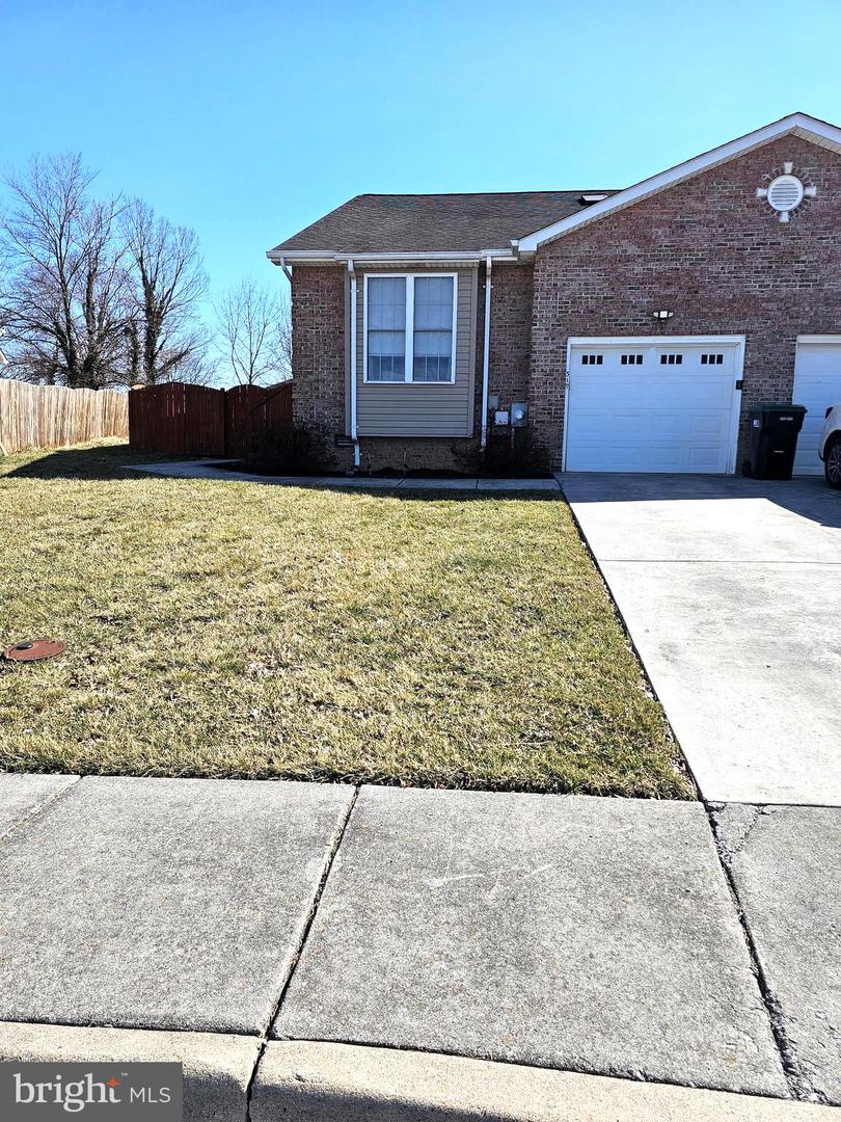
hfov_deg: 58.9
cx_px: 420
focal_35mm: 23
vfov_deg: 73.9
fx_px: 745
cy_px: 561
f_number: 1.7
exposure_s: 1/857
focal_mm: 6.3
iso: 10
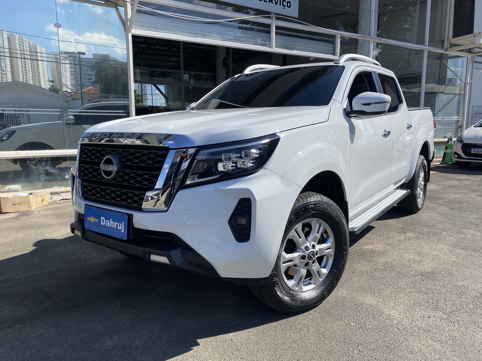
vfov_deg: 53.1
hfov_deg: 67.3
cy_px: 180
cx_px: 241
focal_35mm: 26
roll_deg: +0.6
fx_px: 362
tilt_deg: -10.6
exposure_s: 1/2755
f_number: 1.8
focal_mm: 4.25
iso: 32
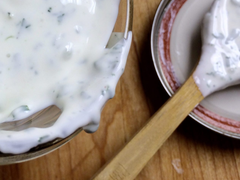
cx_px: 58
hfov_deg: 31.1
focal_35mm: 61
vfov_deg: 23.6
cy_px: 34
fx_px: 423
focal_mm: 4.12
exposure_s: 1/60
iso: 40
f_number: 2.2
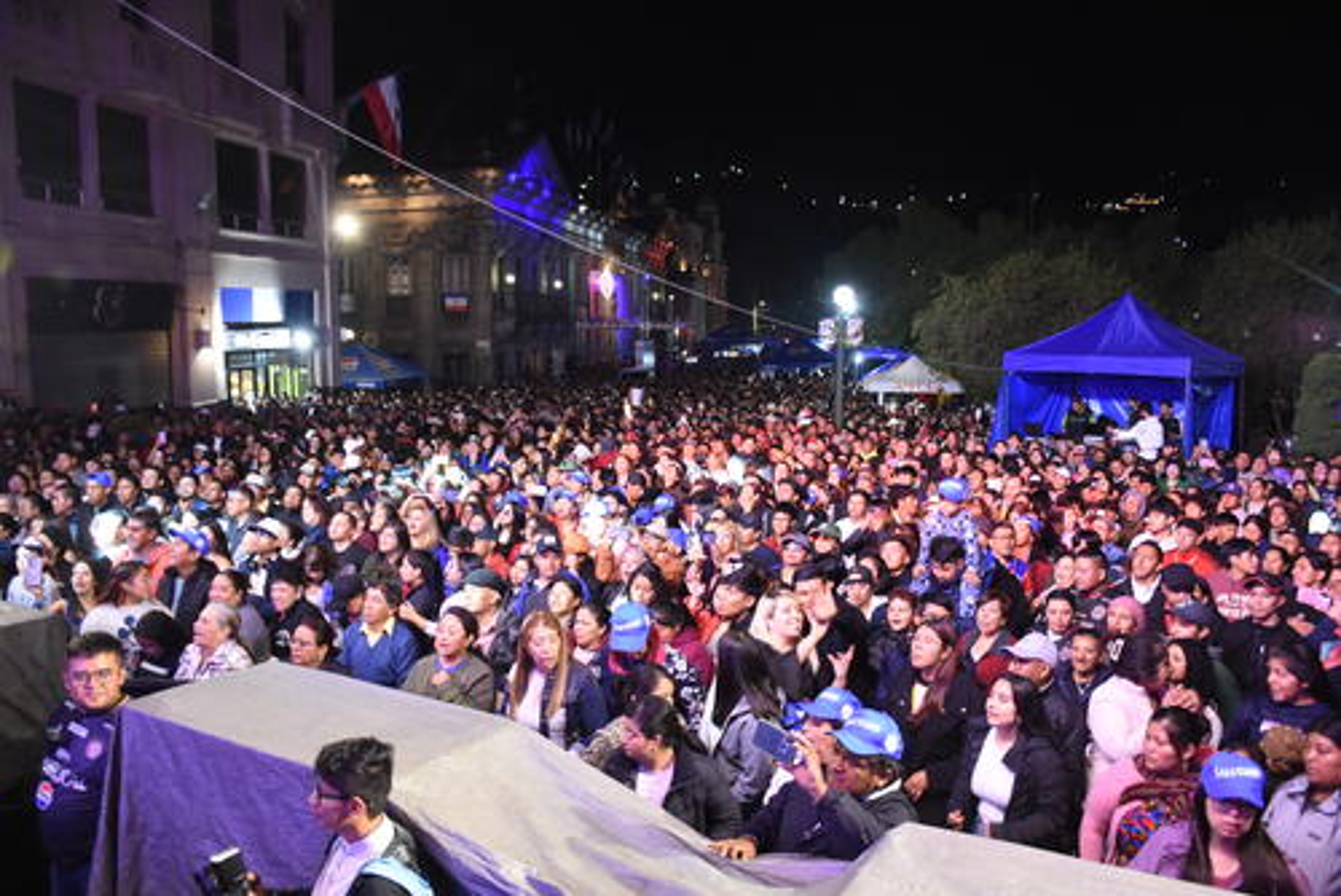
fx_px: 1006
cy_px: 448
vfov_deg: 48.0
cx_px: 670
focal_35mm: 27
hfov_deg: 67.4
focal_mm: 18
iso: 1000
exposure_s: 1/40
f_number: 4
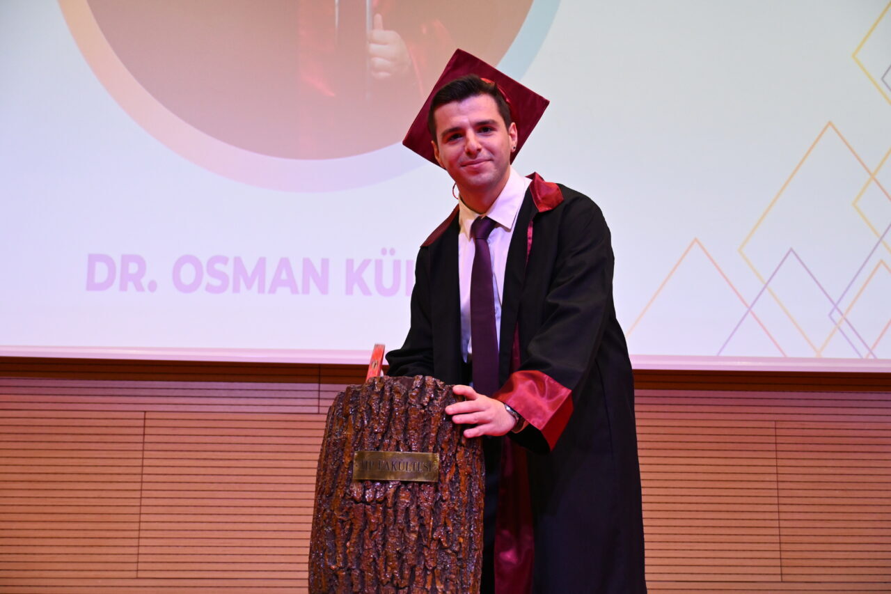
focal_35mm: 54
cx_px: 446
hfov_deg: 36.9
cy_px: 297
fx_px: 1336
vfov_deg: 25.1
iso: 2000
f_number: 4.2
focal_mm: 36
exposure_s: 1/125
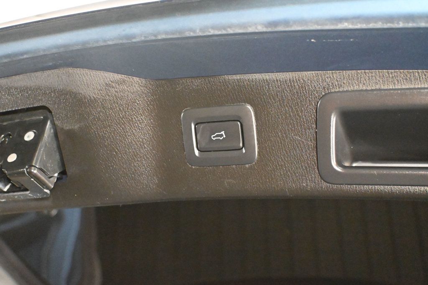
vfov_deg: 35.5
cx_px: 214
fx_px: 446
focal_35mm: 38
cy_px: 142
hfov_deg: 51.3
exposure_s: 1/50
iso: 12800
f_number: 4.2
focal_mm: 25
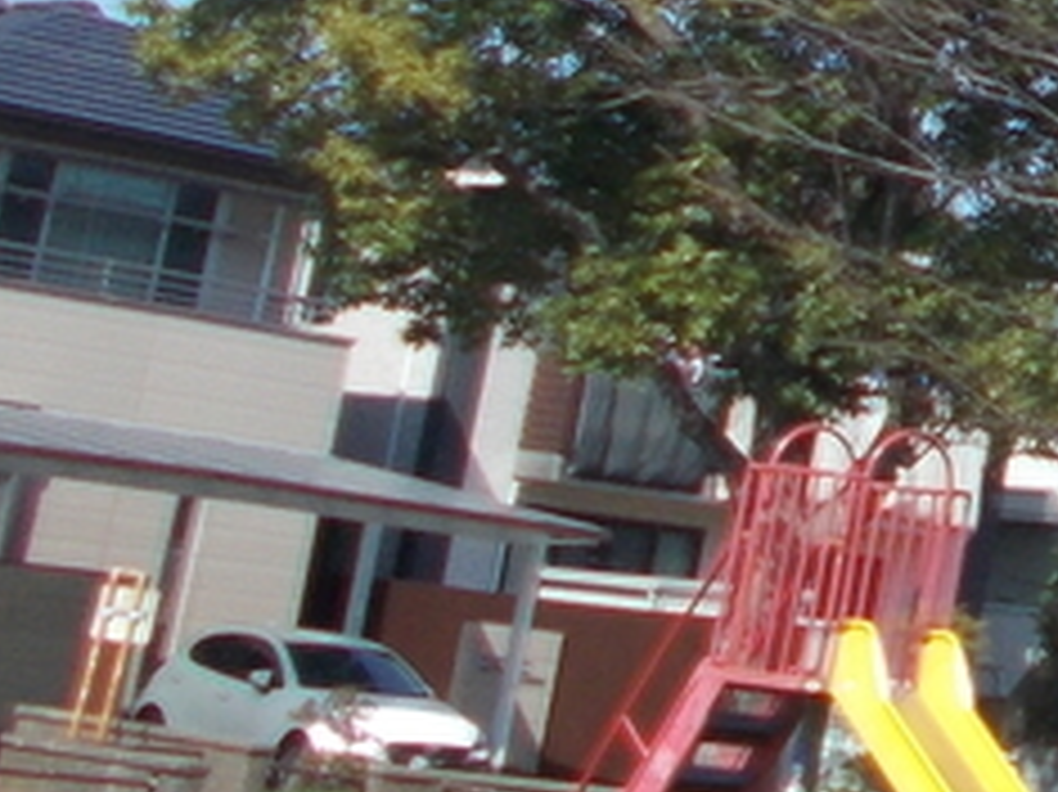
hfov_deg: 11.3
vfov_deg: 9.5
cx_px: 2323
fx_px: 4674
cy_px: -176
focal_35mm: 153
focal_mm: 5.3
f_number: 8.6
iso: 80
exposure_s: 1/125
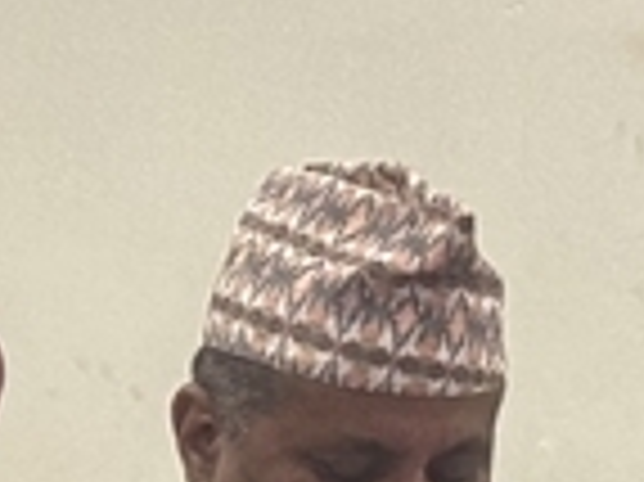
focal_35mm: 363
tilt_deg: +7.5
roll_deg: +1.0
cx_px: -662
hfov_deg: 5.4
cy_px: 392
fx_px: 6748
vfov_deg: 4.1
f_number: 1.6
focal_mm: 5.96
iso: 200
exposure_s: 1/40
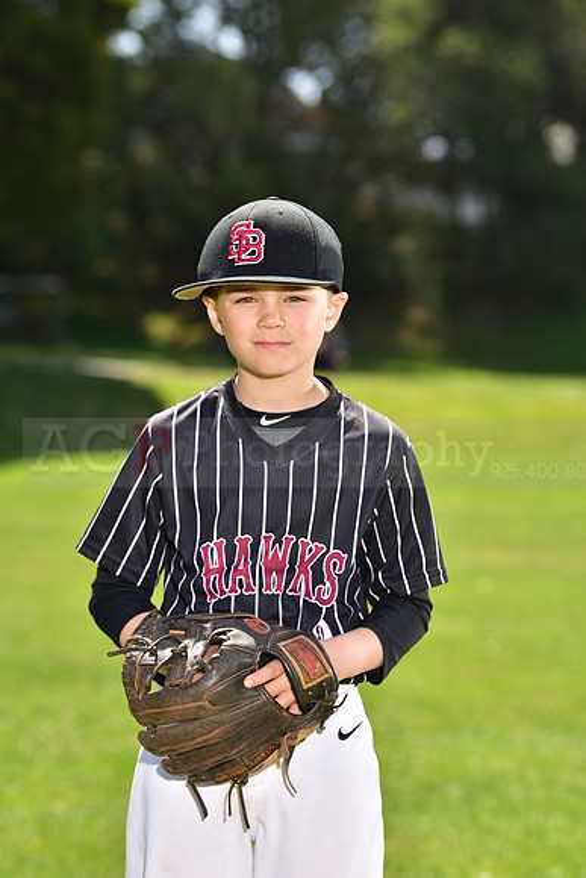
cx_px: 293
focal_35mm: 145
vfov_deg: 14.2
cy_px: 439
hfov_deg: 9.5
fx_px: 3538
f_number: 5.6
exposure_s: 1/250
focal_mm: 145
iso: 100
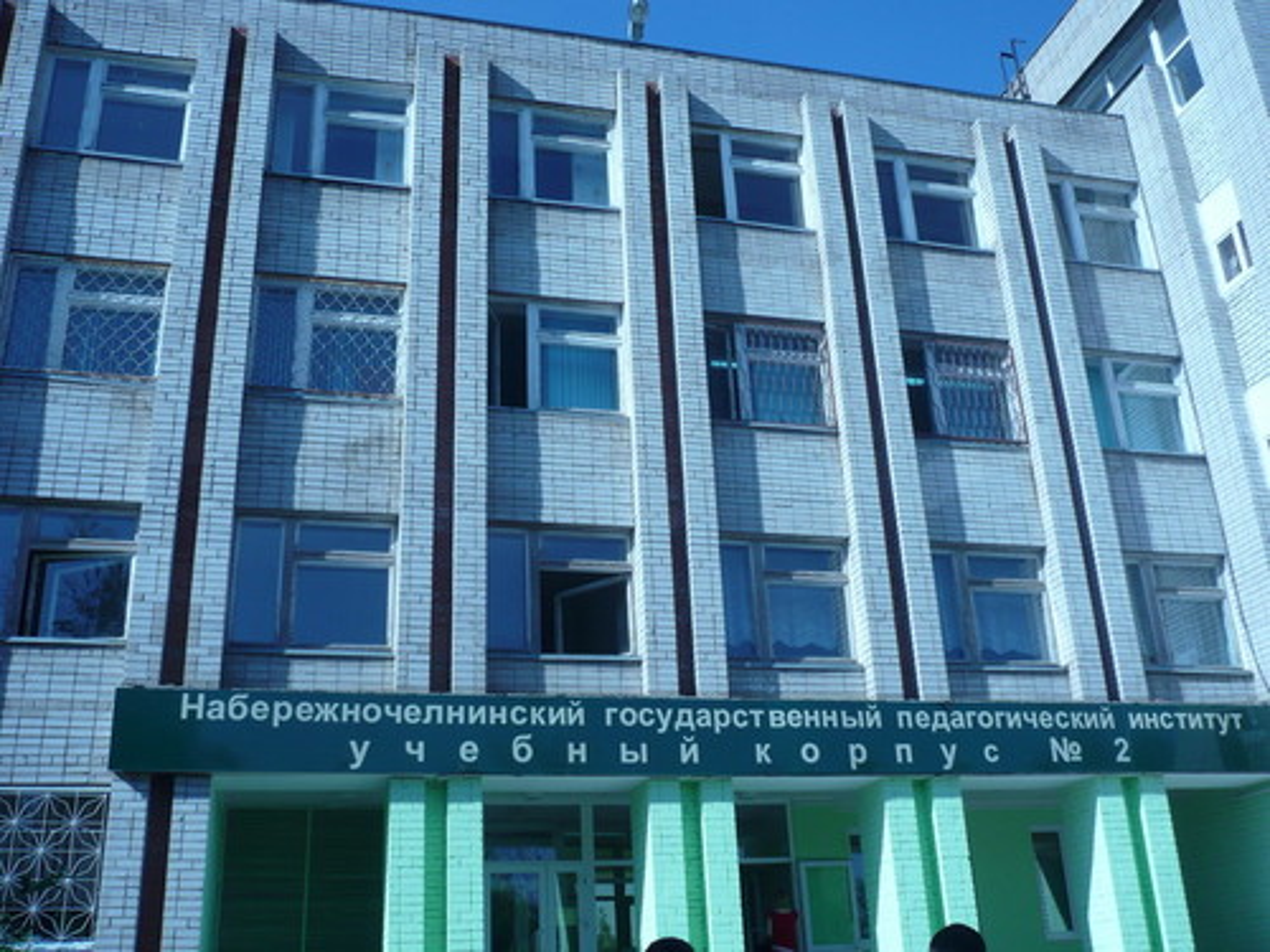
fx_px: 1284
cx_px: 635
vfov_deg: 40.7
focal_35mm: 35
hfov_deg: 52.6
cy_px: 476
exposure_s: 1/200
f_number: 8
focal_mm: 5.8
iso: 100
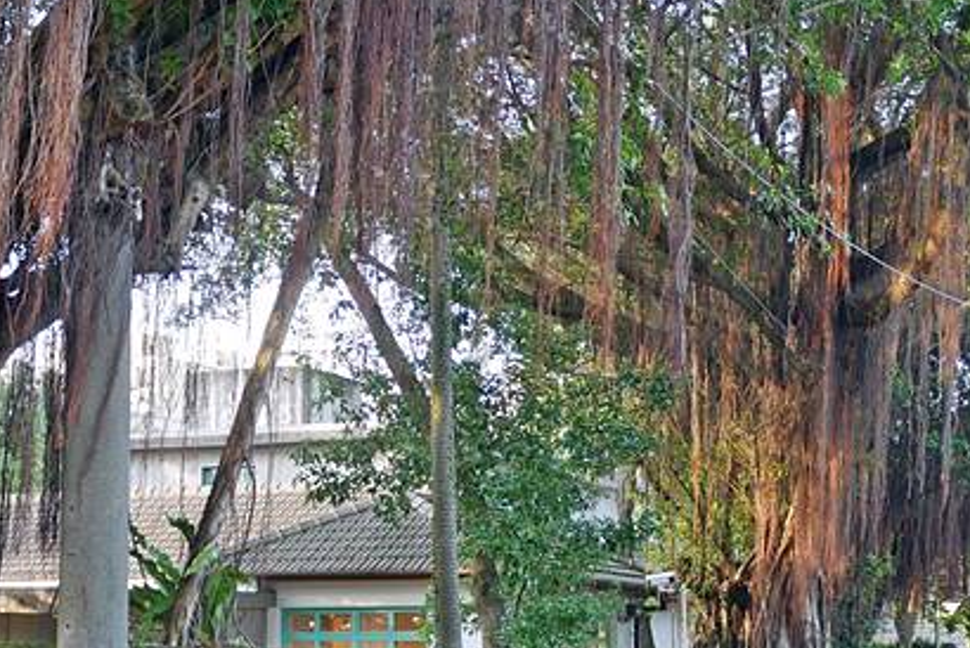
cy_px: 517
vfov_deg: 19.0
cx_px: 494
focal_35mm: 71
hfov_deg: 28.4
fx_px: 1914
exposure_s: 1/125
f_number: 2.5
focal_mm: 14
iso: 200
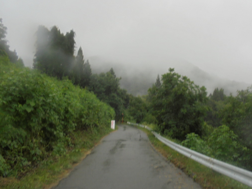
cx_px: 149
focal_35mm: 31
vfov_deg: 45.4
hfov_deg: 58.0
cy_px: 89
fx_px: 226
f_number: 3.5
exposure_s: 1/250
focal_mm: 4.6
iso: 100
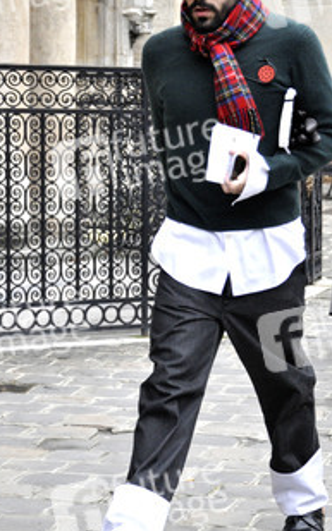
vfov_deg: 18.1
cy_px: 246
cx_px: 190
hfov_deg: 11.4
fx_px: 1666
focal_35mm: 115
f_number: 5.6
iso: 1600
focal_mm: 58
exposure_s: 1/500
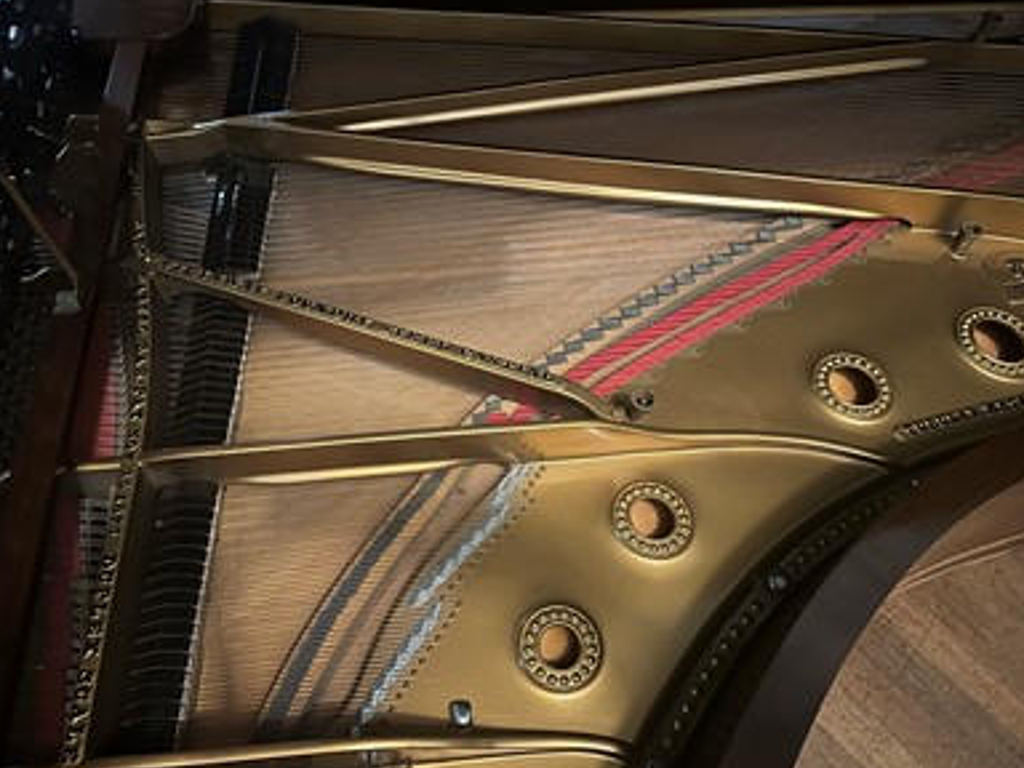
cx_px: 504
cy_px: 387
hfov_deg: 69.4
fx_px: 740
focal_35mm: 25
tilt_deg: -55.1
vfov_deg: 54.9
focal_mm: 6.86
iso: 1250
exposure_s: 1/9
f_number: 1.78
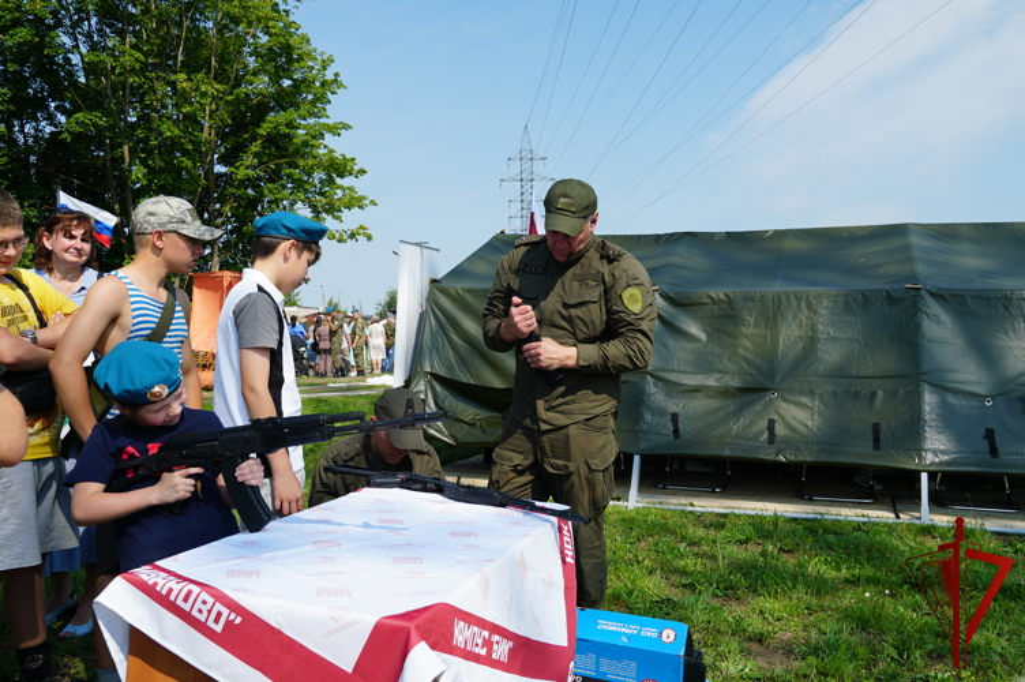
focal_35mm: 33
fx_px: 939
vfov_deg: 39.9
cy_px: 341
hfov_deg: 57.3
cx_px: 512
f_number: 5
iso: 100
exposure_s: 1/500
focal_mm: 22
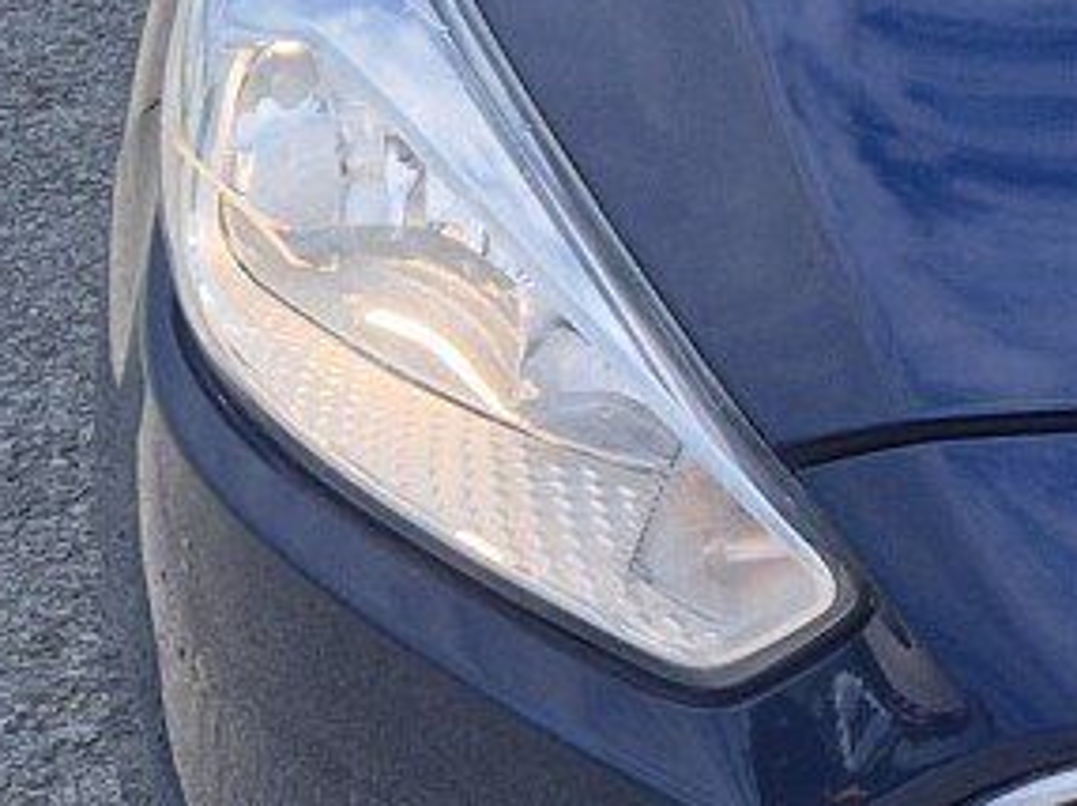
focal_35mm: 157
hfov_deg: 11.7
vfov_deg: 9.4
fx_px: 4881
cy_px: 186
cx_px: 1928
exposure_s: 1/1412
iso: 50
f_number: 1.8
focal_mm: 5.4
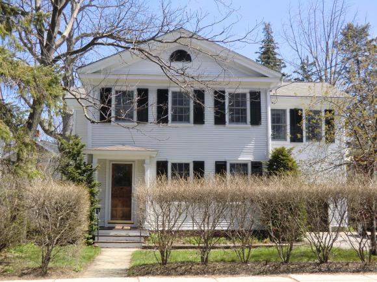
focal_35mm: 47
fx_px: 512
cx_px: 188
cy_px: 141
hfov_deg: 40.4
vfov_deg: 30.9
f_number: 4
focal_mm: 8.4
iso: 64
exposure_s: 1/250
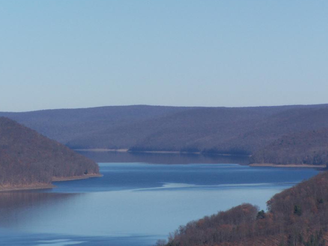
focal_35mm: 255
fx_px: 2417
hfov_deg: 7.8
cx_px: 151
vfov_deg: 5.8
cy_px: 133
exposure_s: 1/800
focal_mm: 36.2
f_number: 6.3
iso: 100
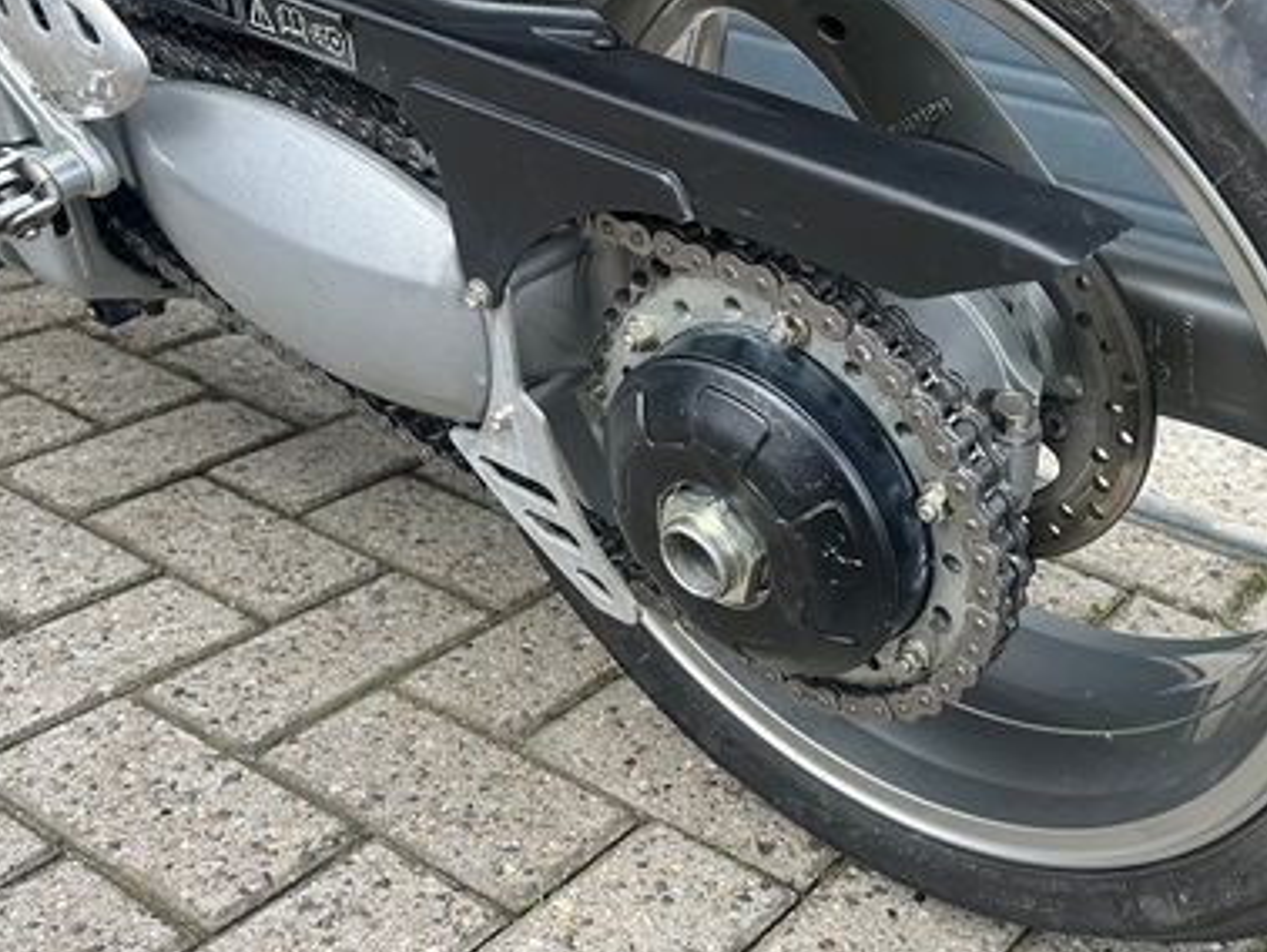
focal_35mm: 44
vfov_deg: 32.9
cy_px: 469
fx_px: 1611
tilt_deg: -24.6
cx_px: 845
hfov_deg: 42.3
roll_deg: -6.0
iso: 40
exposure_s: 1/270
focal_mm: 5.7
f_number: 1.5
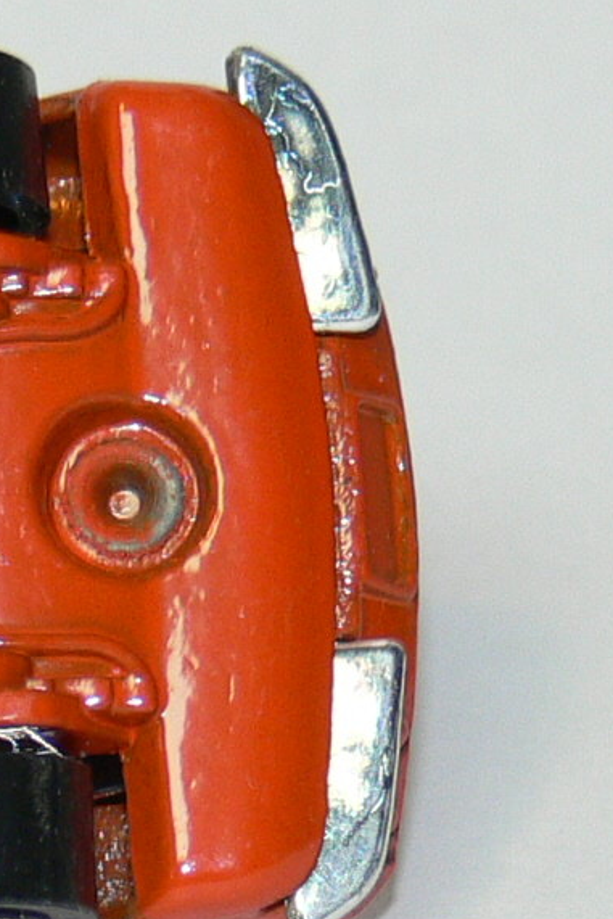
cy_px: 515
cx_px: -653
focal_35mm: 481
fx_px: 12277
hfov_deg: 2.8
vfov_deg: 4.3
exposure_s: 1/30
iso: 80
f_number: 3.2
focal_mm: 22
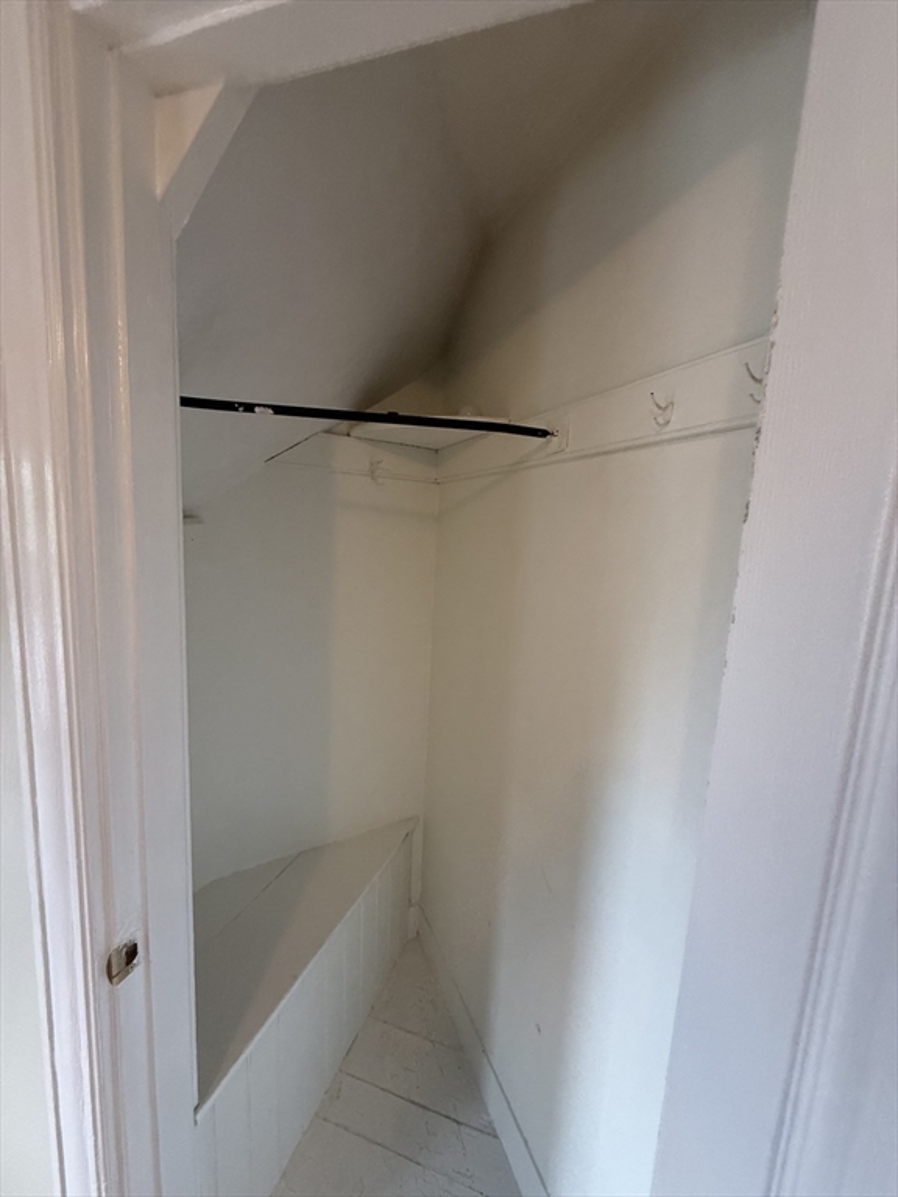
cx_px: 449
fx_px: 484
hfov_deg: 85.7
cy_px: 598
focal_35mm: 14
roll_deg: -1.3
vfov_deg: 102.1
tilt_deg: -11.6
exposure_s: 1/120
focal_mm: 2.22
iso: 320
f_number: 2.2
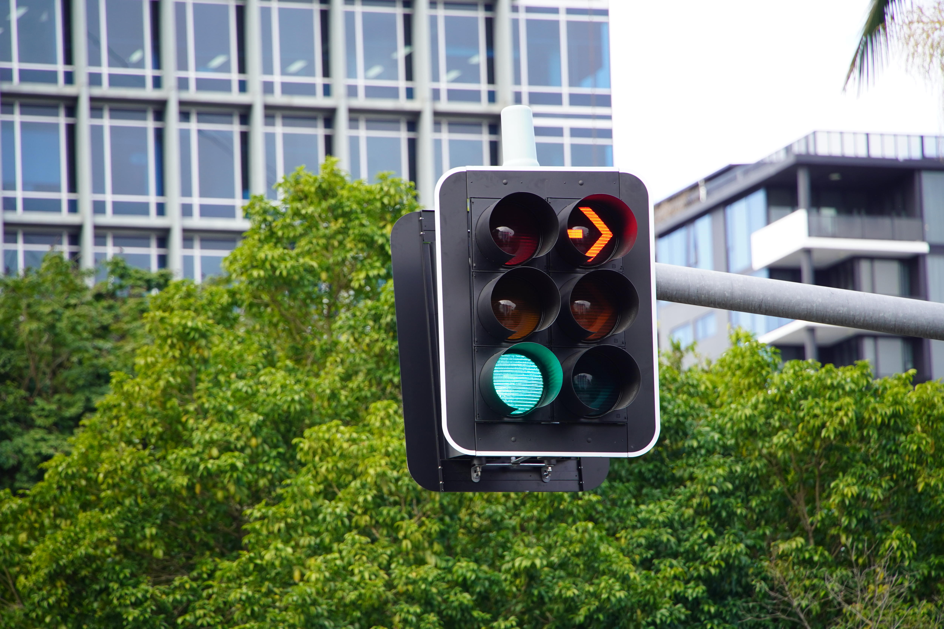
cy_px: 314
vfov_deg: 6.9
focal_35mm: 200
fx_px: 5244
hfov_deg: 10.3
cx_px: 472
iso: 500
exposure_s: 1/250
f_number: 5.6
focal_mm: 200
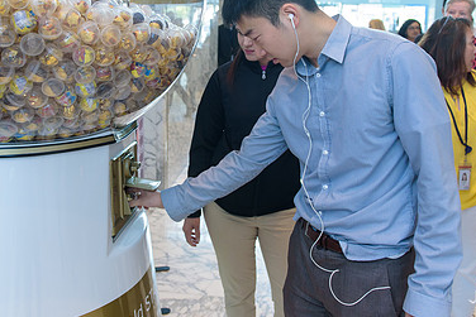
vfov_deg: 35.3
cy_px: 87
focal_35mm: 37
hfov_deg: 51.8
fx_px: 489
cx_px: 223
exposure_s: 1/125
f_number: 3.2
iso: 1000
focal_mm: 24
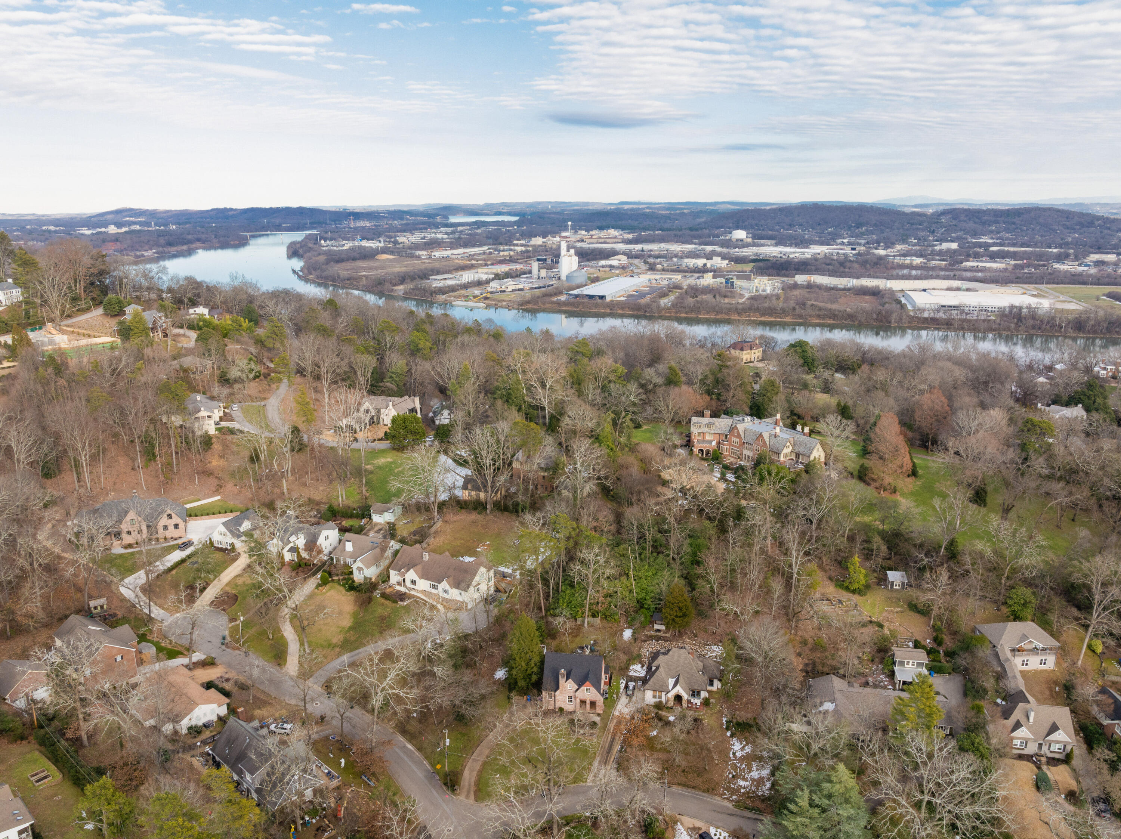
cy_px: 420
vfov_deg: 56.8
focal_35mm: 24
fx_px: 777
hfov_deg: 71.6
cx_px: 560
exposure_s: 1/120
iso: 100
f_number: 7.1
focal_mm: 12.29
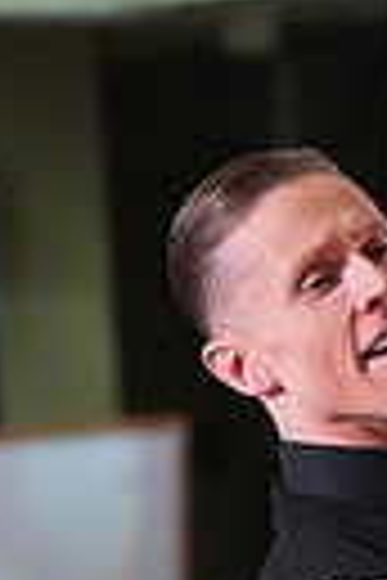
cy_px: 1223
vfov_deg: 2.8
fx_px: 11851
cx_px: 488
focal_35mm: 735
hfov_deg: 1.9
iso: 10000
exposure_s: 1/400
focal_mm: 164
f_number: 5.6
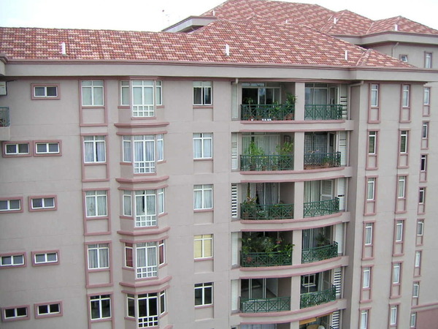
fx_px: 519
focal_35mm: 41
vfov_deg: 35.1
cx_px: 219
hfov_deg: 45.8
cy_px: 164
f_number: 2.9
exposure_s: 1/250
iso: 64
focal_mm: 5.4
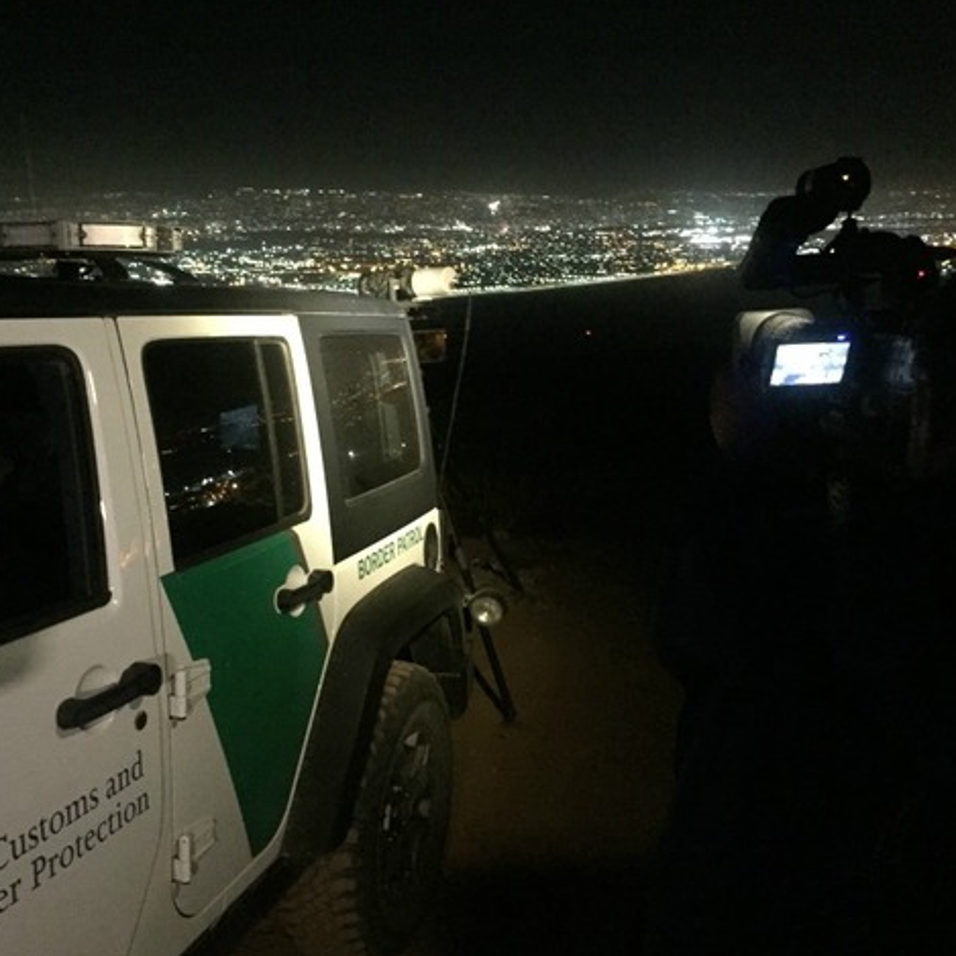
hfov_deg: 47.1
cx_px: 412
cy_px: 477
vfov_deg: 47.2
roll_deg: +0.3
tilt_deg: -14.4
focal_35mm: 35
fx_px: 1094
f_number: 2.2
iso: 2000
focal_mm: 4.15
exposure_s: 1/15
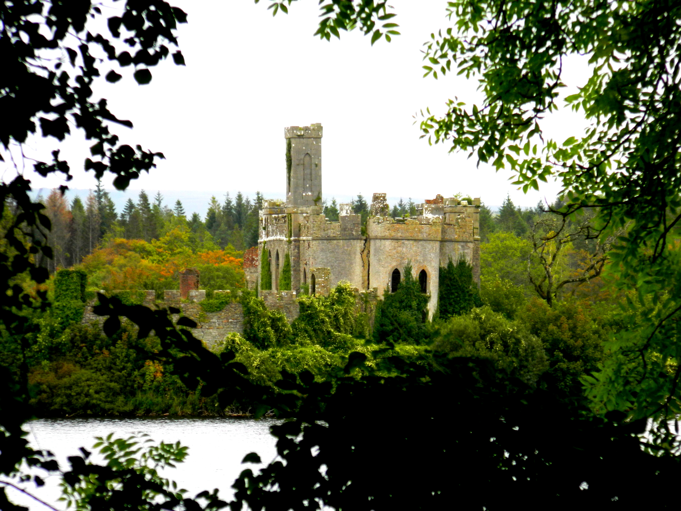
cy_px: 256
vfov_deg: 5.3
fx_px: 5469
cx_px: 340
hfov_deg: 7.1
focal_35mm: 278
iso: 80
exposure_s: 1/125
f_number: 5.6
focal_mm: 50
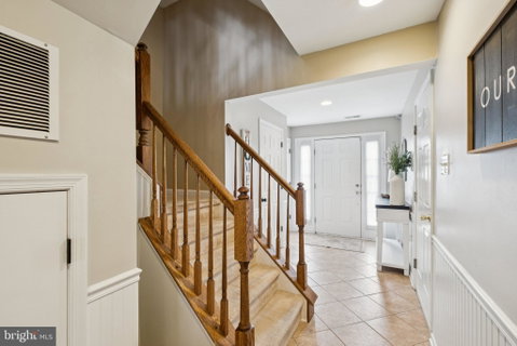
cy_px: 173
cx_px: 258
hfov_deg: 100.4
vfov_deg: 77.4
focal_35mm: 15
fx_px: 216
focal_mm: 10
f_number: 8
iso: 250
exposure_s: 1/5
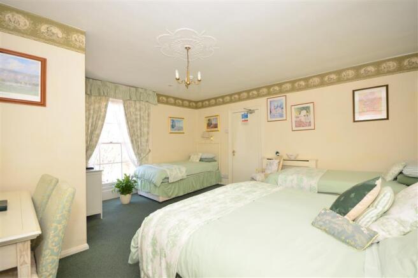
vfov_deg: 77.3
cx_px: 209
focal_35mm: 15
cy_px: 139
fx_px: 174
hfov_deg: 100.4
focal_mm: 10
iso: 640
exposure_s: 1/125
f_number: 6.3
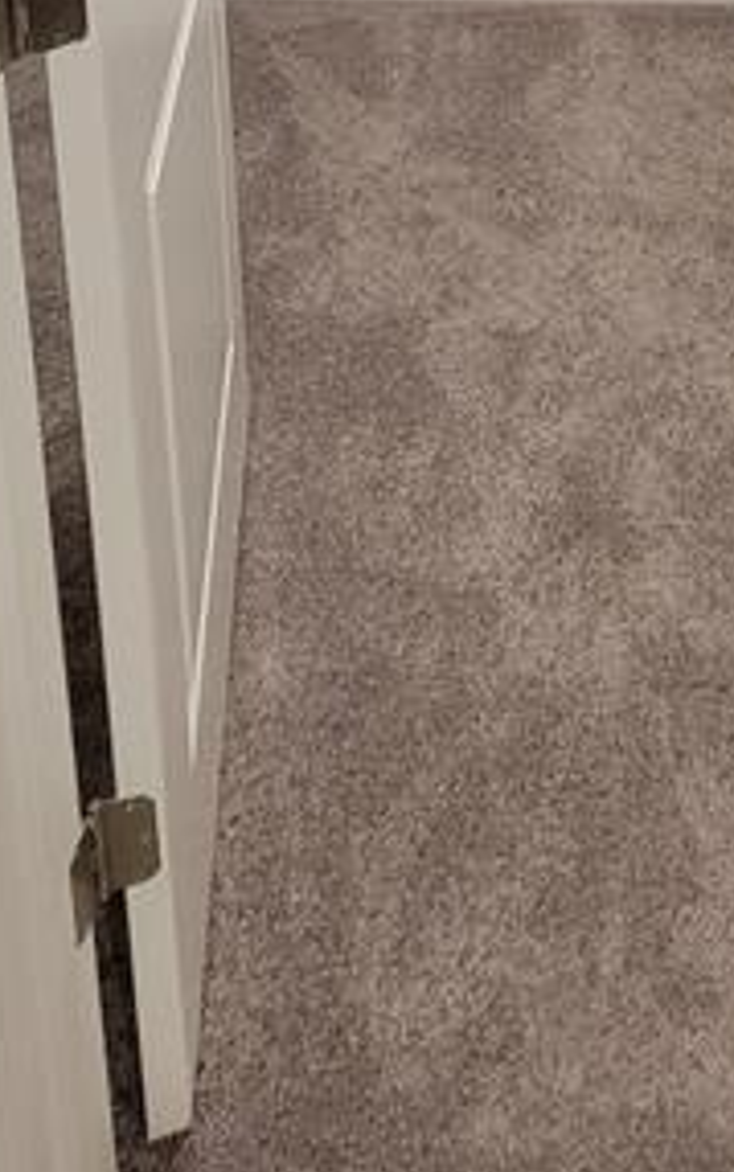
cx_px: 660
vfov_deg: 35.2
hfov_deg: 32.7
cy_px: -369
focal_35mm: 37
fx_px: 1183
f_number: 2.2
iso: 320
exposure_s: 1/60
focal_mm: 2.2
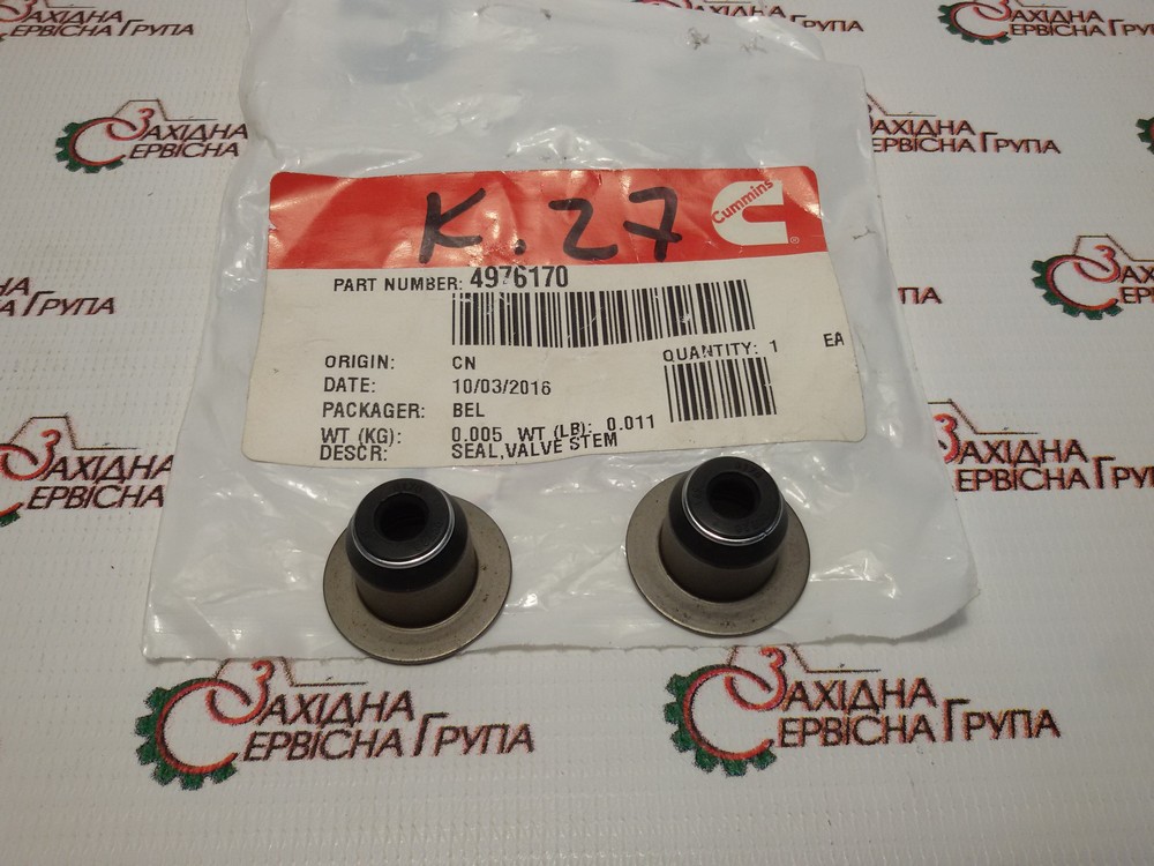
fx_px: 1033
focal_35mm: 31
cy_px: 433
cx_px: 577
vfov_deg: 45.4
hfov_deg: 58.4
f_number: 2.4
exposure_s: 1/100
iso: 50
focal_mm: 2.93
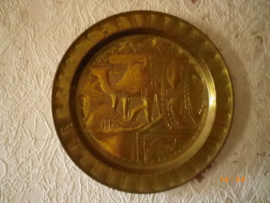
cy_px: 102
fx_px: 218
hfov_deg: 63.4
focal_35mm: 28
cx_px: 135
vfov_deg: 49.7
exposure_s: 1/4
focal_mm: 5.05
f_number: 3.5
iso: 800
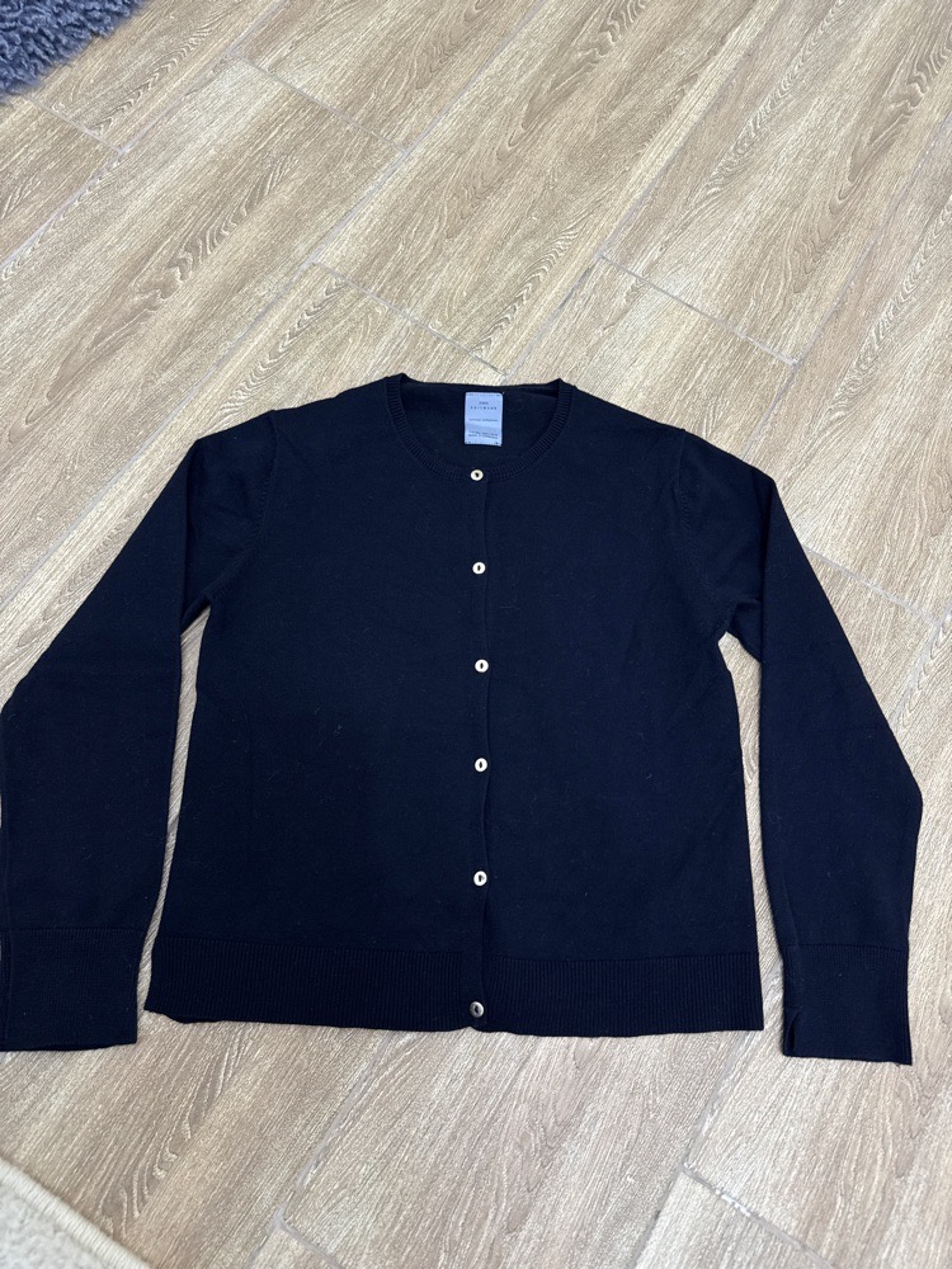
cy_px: 634
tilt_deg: -70.5
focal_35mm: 24
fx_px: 880
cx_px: 476
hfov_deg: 56.8
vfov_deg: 71.6
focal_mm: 6.76
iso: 125
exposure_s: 1/50
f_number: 1.78
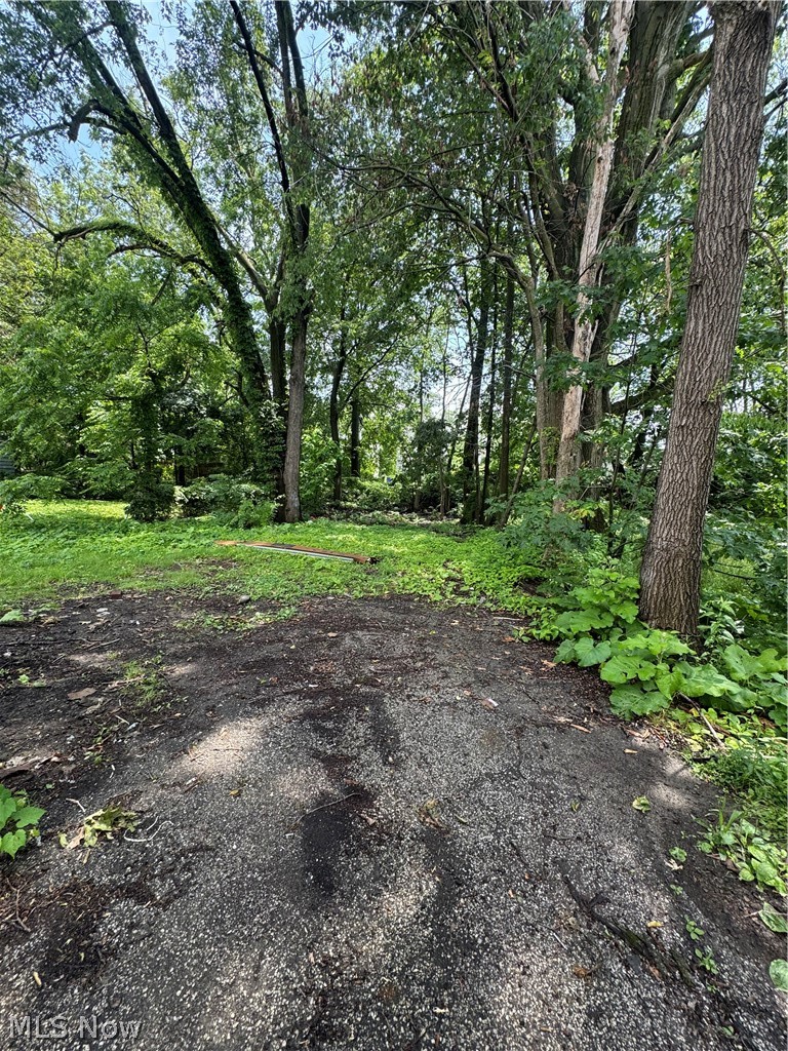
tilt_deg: -5.5
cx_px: 394
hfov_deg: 85.7
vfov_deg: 102.1
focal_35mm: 14
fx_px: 425
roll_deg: -2.3
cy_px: 526
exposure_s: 1/169
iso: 40
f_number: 2.2
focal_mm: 2.22
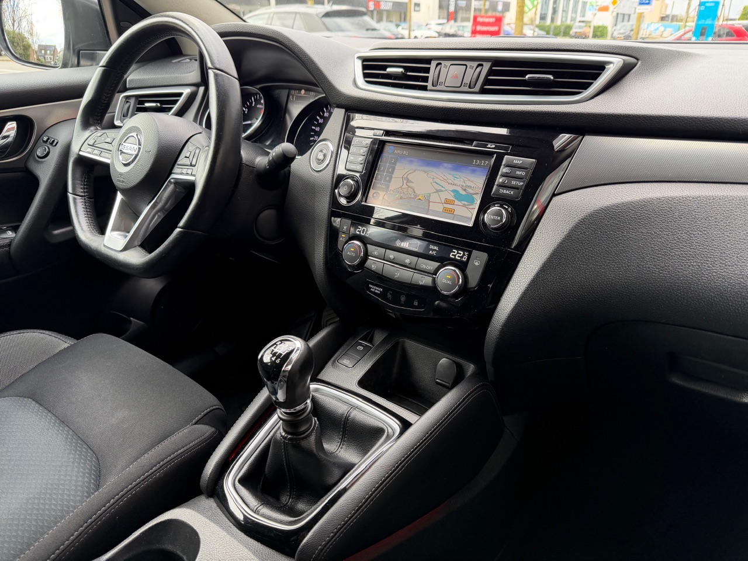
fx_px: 519
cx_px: 374
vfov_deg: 56.8
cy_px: 280
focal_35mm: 24
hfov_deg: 71.6
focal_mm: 6.76
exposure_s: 1/121
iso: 160
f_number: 1.78
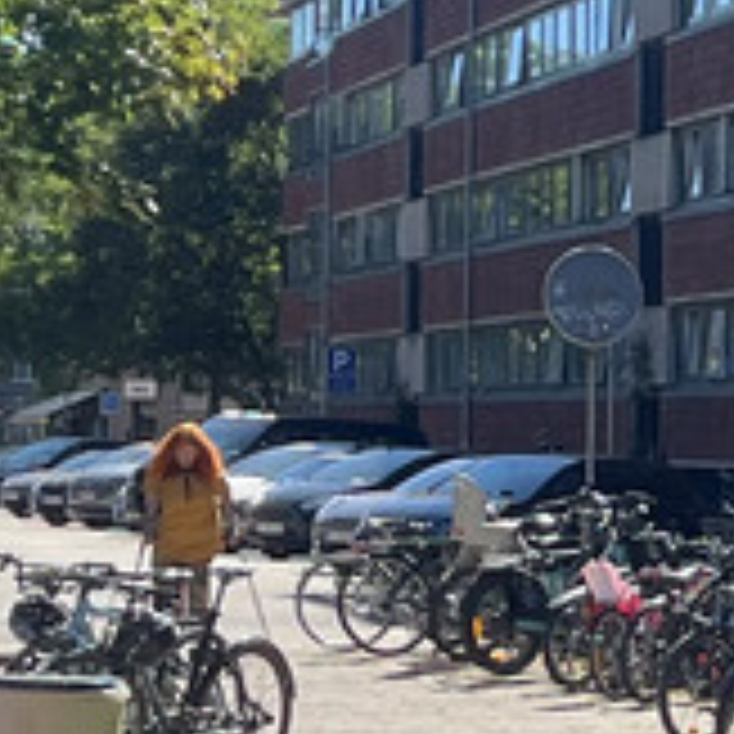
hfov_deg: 9.7
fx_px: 4030
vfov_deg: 10.4
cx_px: 1457
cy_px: 527
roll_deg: -1.3
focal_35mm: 168
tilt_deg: -0.8
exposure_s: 1/1600
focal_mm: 5.1
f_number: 1.6
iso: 50
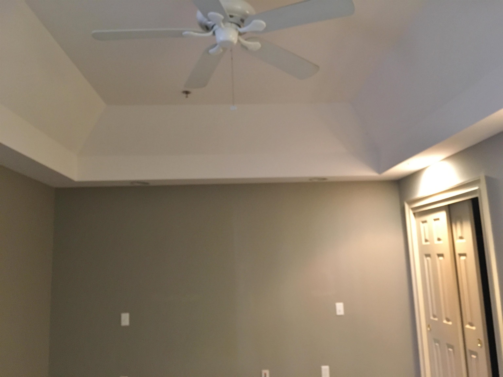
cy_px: 188
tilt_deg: +7.9
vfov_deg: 48.2
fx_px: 421
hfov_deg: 61.7
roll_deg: +1.7
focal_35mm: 29
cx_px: 252
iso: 400
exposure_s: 1/15
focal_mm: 4.15
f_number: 2.2
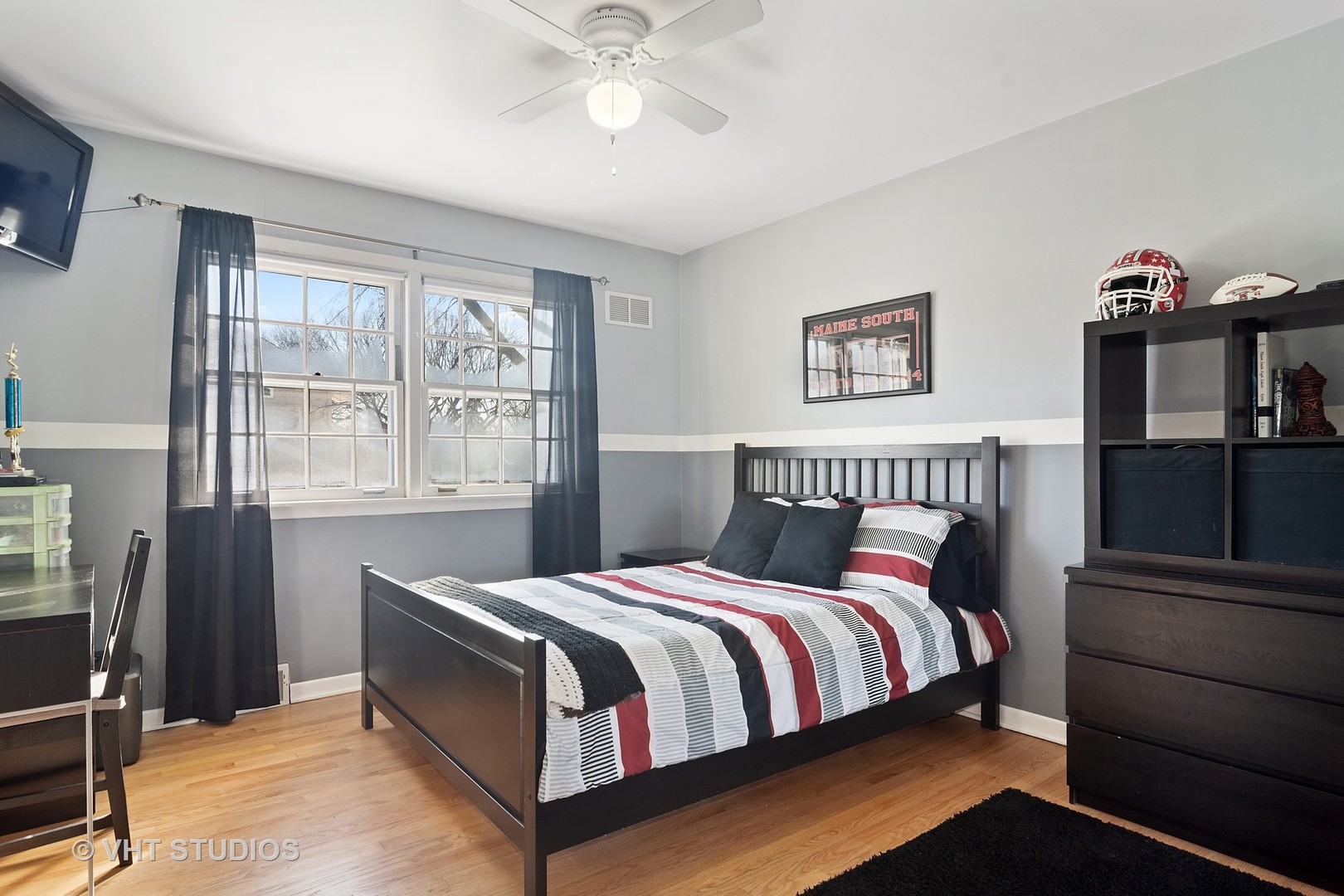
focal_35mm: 18
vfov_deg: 67.4
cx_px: 672
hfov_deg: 90.0
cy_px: 448
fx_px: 672
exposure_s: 1/3
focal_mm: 12
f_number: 8
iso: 200
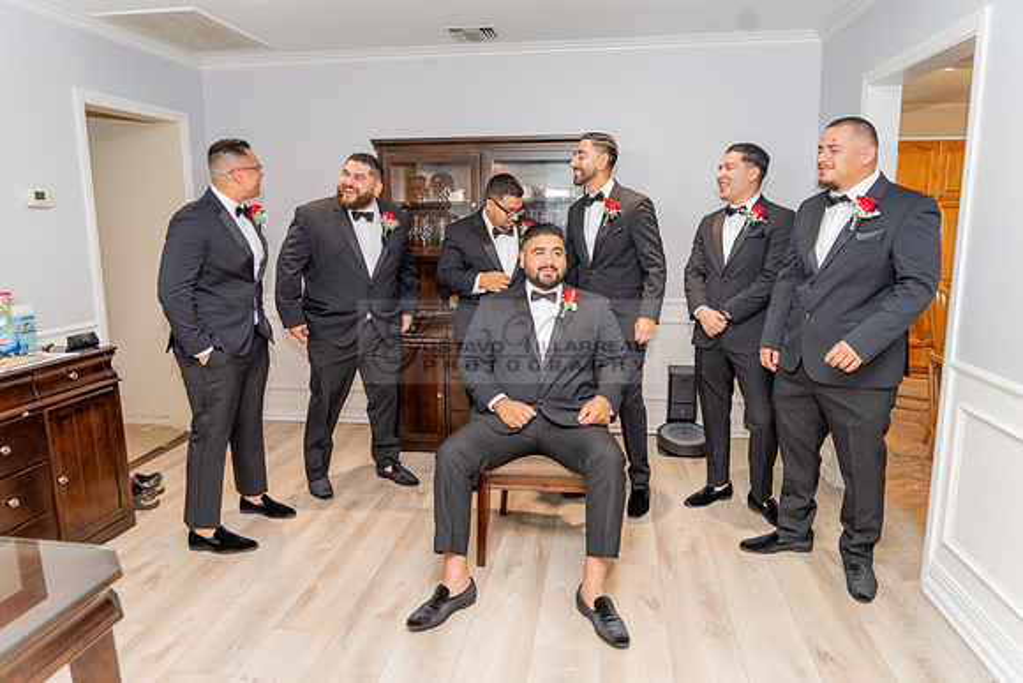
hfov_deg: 73.7
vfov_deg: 53.2
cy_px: 342
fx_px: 682
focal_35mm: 24
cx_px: 512
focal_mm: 24
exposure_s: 1/160
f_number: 4
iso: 640
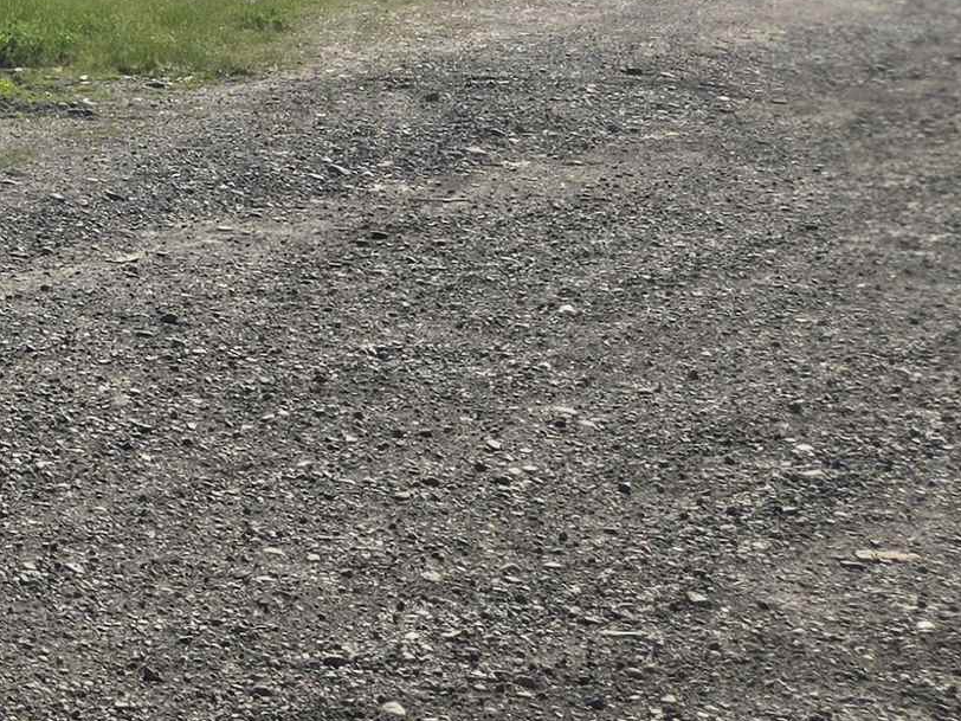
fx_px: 2415
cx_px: -722
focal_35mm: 87
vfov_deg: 16.3
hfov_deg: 18.2
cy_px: -147
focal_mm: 5.4
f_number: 1.8
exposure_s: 1/2657
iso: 25
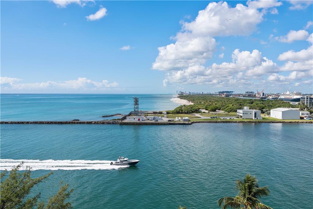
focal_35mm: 30
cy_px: 104
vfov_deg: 43.6
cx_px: 156
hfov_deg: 61.9
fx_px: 261
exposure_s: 1/800
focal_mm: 30
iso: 250
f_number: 8
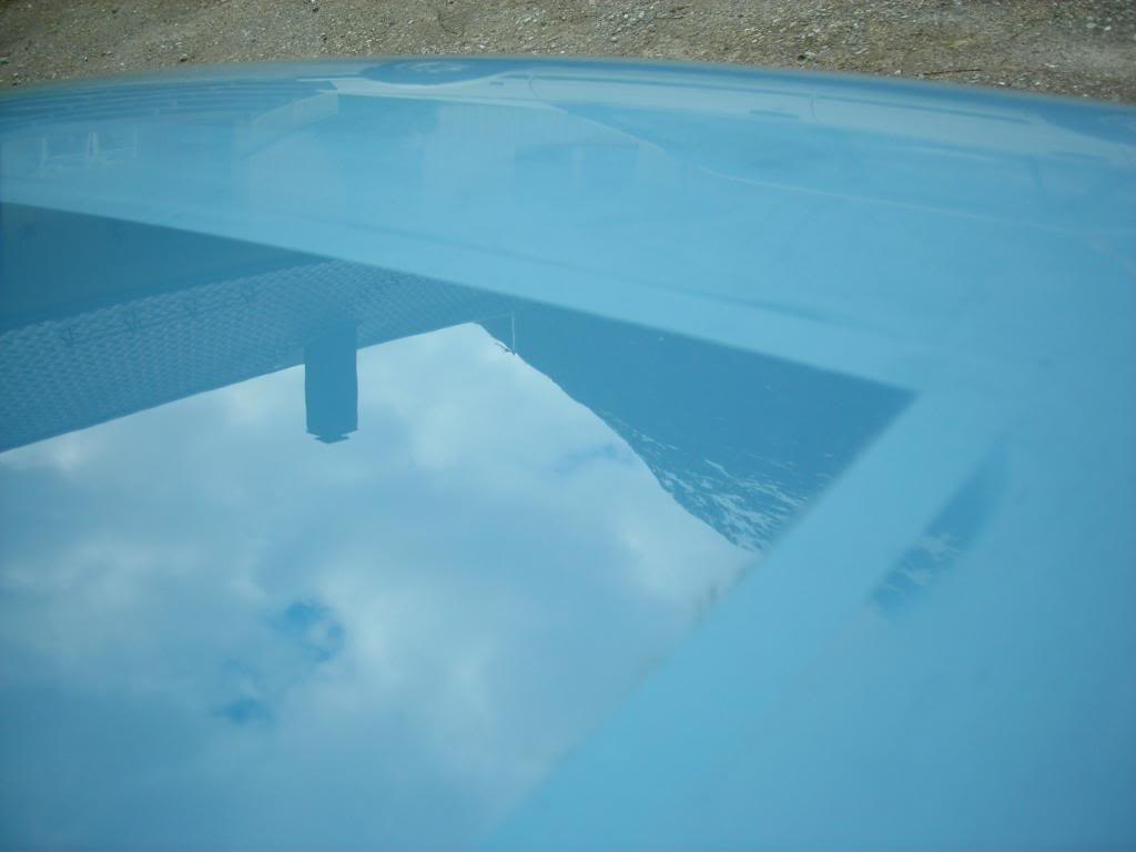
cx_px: 568
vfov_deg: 37.7
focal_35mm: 38
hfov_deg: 49.0
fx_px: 1247
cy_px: 426
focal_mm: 6.3
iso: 50
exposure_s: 1/224
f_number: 3.2
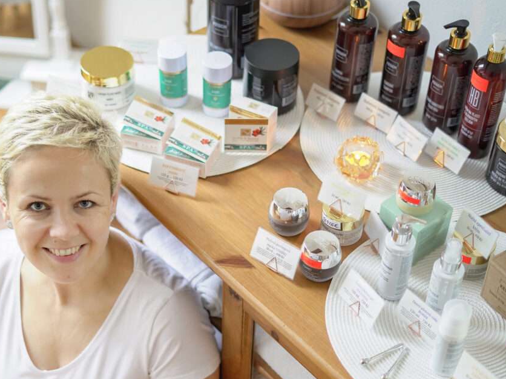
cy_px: 228
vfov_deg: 21.3
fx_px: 1009
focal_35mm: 69
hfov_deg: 28.1
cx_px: 200
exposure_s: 1/60
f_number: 1.8
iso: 1000
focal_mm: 50
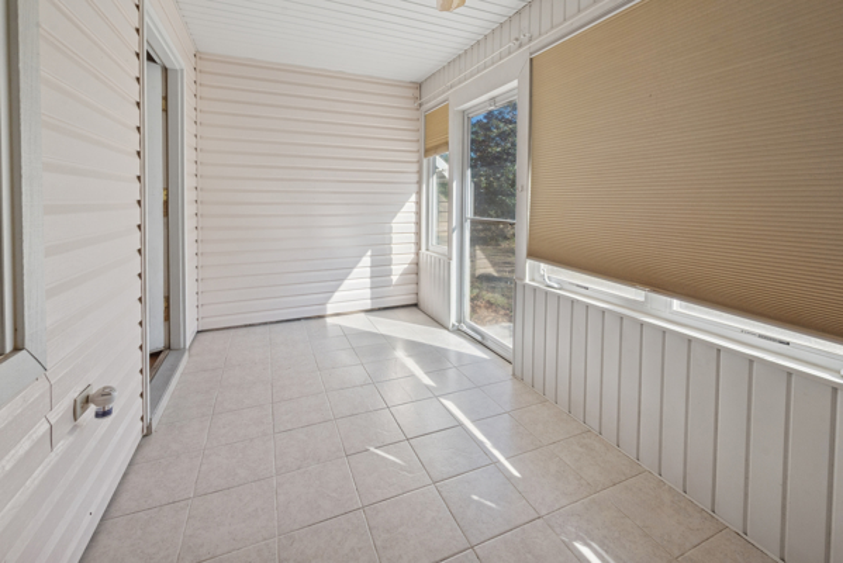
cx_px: 422
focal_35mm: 14
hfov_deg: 104.2
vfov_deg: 81.3
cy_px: 282
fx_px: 328
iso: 400
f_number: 9
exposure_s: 1/400
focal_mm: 14
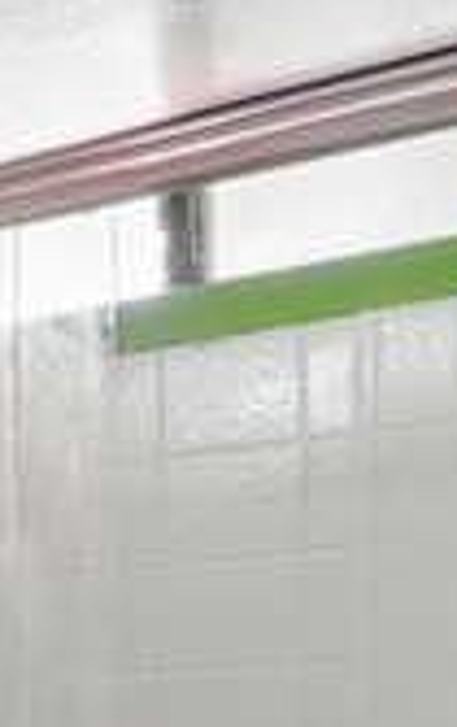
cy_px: 740
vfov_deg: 24.3
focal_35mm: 81
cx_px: -1362
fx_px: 1607
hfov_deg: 8.3
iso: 400
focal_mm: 13
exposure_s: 2.5
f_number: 8
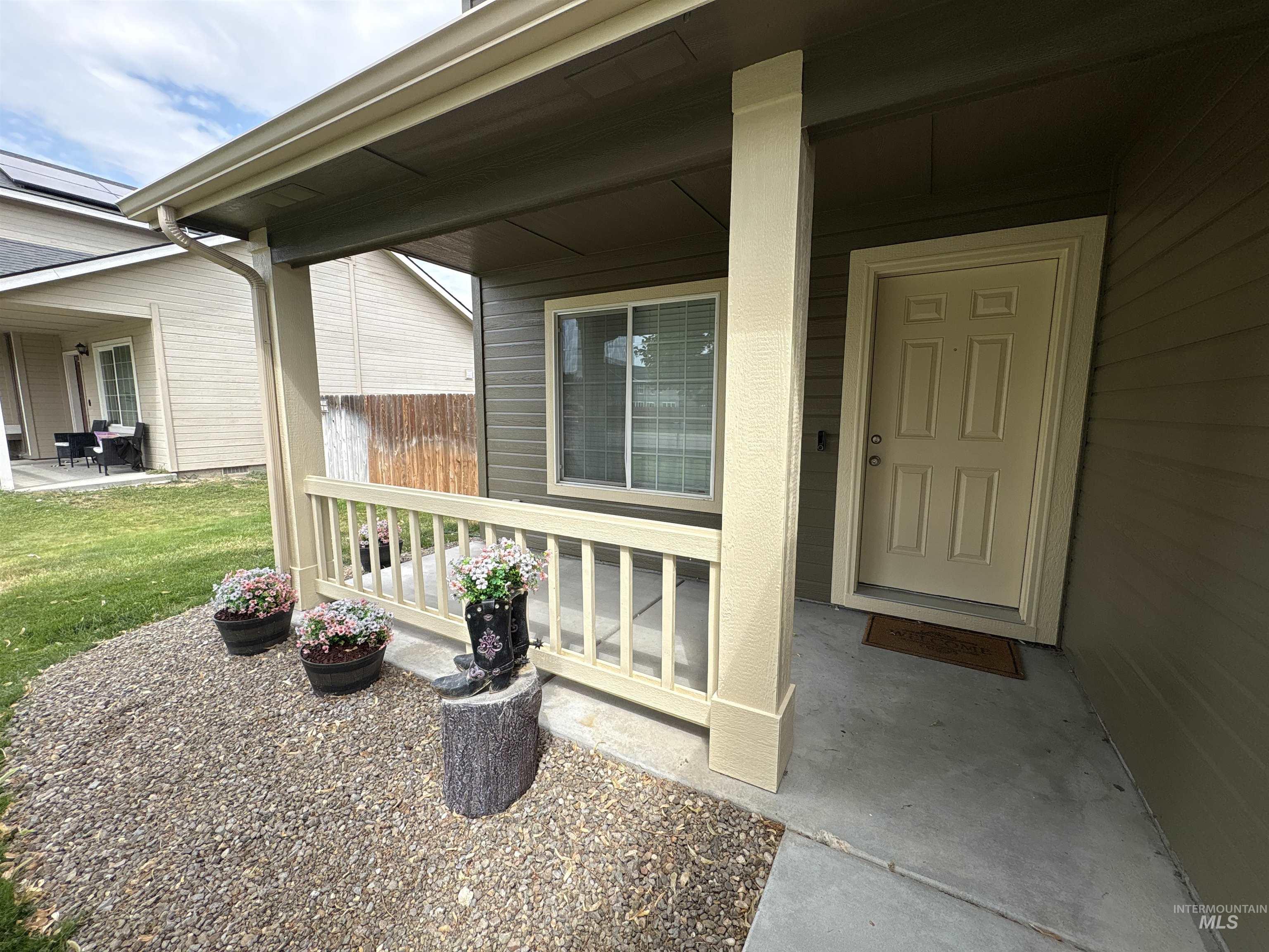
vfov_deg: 85.7
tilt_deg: -7.7
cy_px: 476
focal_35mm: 14
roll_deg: -0.1
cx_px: 634
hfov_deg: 102.1
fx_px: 513
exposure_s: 1/749
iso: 40
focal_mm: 2.22
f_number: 2.2
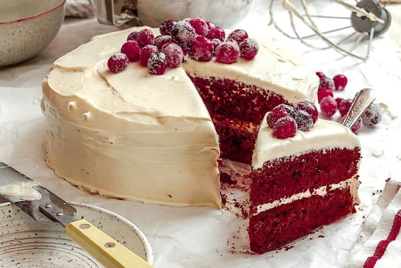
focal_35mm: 83
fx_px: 928
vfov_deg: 16.4
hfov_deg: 24.4
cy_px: 132
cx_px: 201
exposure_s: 1/80
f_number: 5
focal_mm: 24
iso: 320
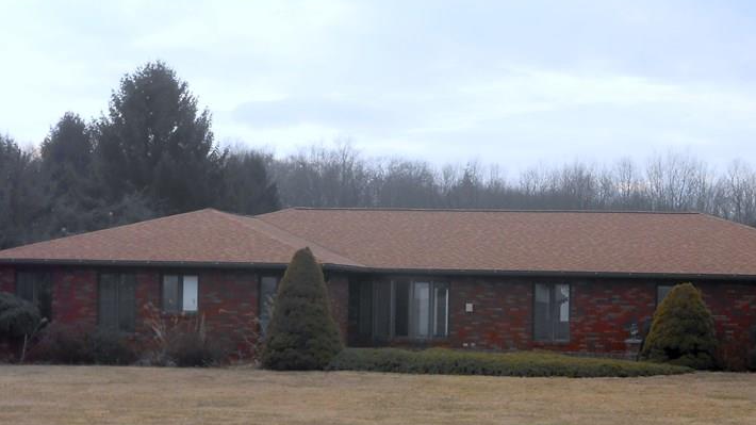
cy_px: 315
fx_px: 1543
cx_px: 442
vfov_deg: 15.6
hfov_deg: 27.5
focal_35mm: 77
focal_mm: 8.8
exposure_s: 1/200
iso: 80
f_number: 4.8
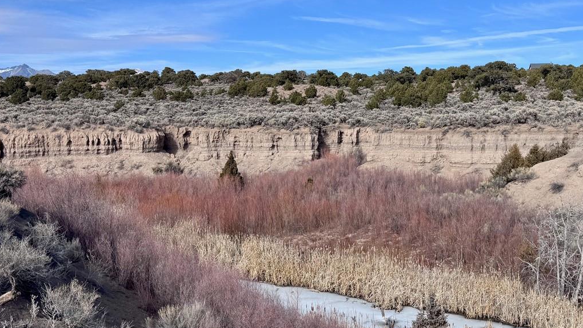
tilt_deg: -6.7
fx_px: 634
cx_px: 376
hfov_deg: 48.8
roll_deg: -0.2
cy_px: 176
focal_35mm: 41
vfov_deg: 29.0
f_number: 1.78
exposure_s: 1/4950
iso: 80
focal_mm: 6.76
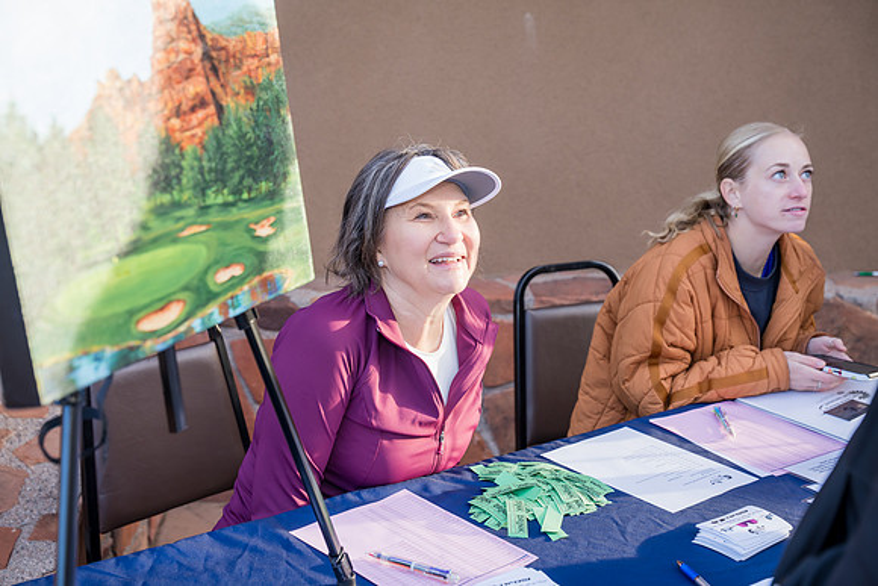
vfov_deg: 27.1
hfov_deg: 39.7
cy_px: 293
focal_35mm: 50
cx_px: 439
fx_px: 1217
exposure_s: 1/160
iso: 320
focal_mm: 49.9
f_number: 4
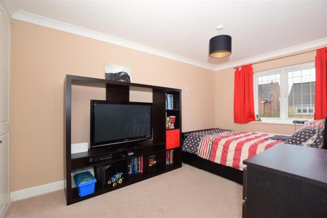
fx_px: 136
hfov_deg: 100.4
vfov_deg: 77.3
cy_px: 109
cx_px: 164
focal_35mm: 15
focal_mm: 10
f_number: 6.3
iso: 400
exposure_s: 1/160
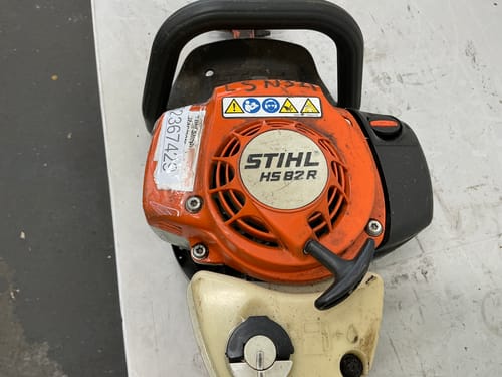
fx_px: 406
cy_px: 188
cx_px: 251
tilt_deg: -67.4
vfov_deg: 49.7
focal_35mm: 28
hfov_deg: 63.4
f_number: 1.8
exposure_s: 1/50
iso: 50
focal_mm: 3
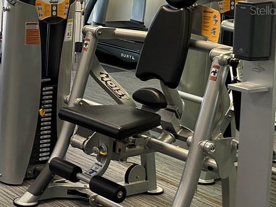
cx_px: -146
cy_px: 10
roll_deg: -0.7
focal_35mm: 78
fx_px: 622
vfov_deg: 18.5
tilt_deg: -5.6
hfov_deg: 21.0
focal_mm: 6.86
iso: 125
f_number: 1.78
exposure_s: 1/120
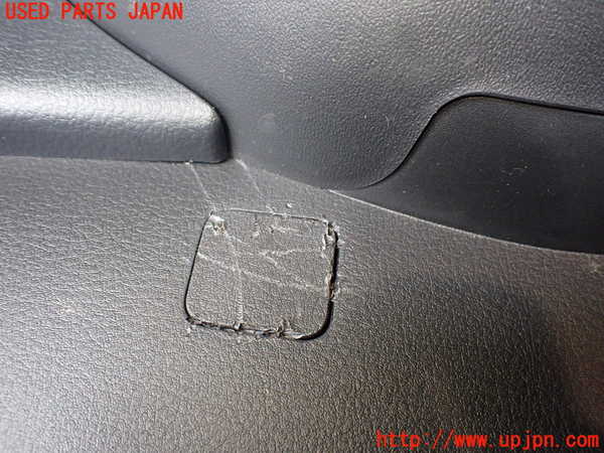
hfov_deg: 60.0
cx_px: 302
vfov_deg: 46.8
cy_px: 226
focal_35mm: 30
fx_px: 523
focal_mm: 5.4
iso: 500
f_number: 2.3
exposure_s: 1/125
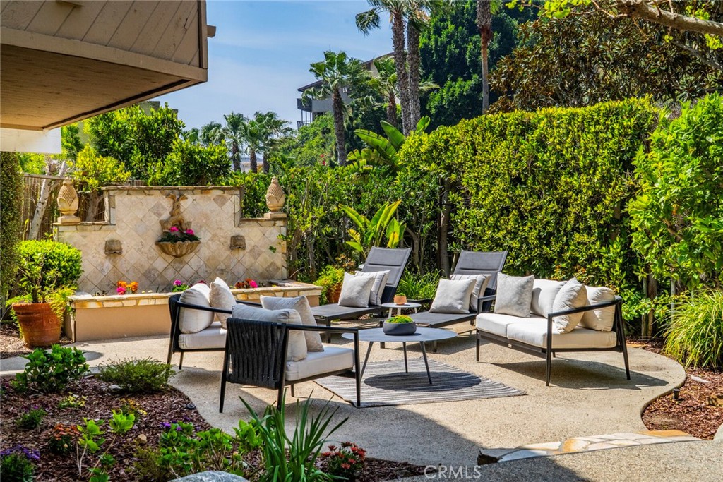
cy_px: 241
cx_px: 362
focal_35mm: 49
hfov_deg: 40.3
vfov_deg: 27.5
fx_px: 984
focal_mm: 49
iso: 1600
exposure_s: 1/1000
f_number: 13
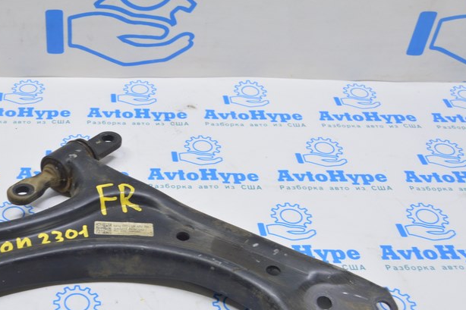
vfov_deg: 24.6
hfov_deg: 35.2
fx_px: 712
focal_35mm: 55
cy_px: 180
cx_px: 98
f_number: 5.6
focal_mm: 22
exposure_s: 1/20
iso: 400
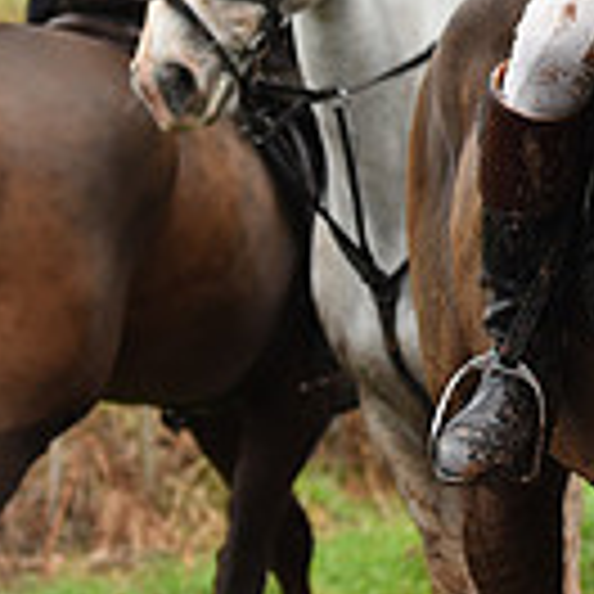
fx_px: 6504
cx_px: 1125
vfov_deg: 5.2
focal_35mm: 335
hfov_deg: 5.1
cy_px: -153
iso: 900
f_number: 3.5
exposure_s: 1/1000
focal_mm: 90
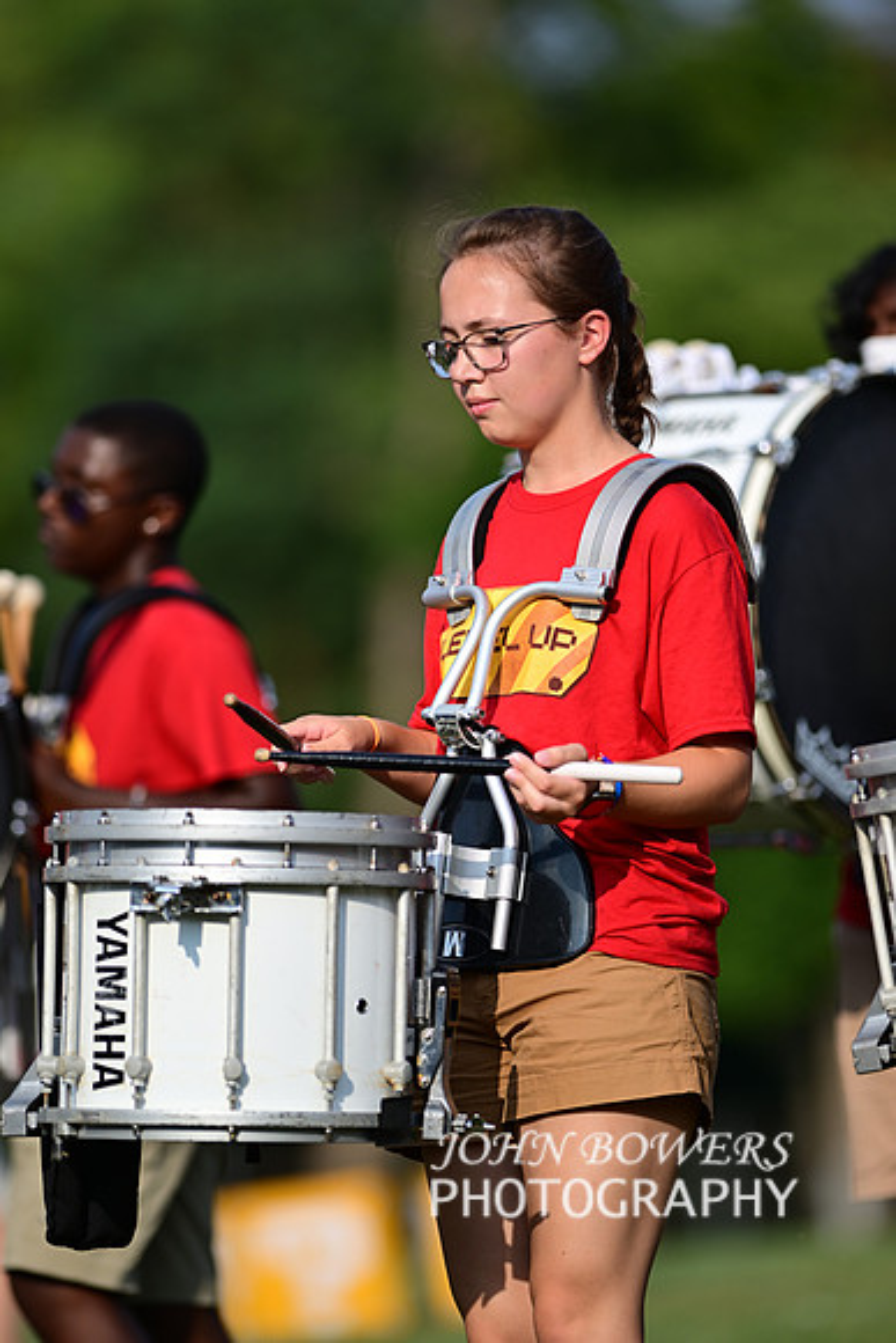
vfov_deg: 6.9
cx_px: 448
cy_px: 672
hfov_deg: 4.6
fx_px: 11192
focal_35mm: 300
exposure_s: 1/2000
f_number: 2.8
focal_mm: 300
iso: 125
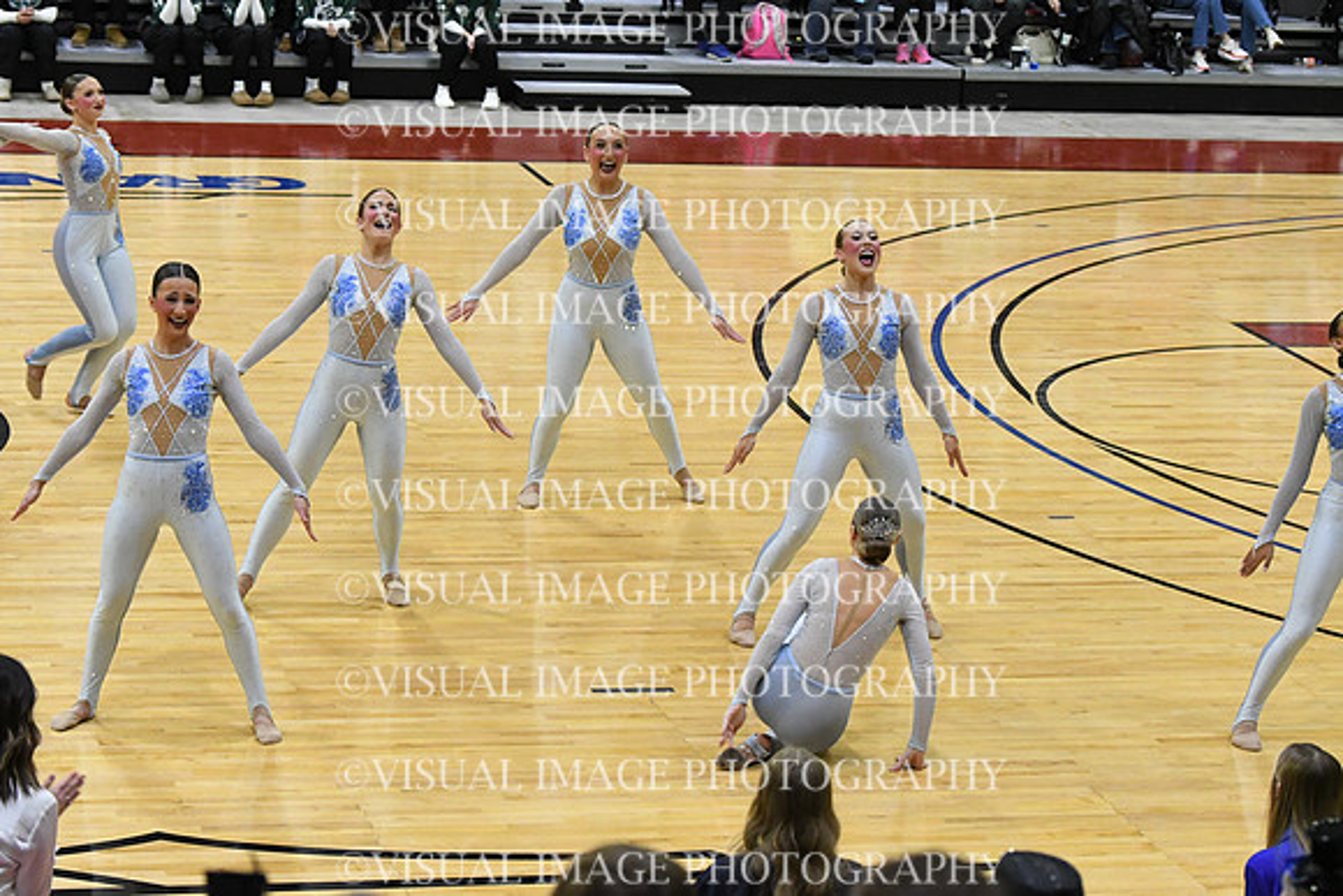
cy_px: 448
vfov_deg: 13.0
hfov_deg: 19.5
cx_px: 672
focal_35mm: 105
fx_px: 3918
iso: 5000
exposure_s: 1/400
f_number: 4
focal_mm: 70
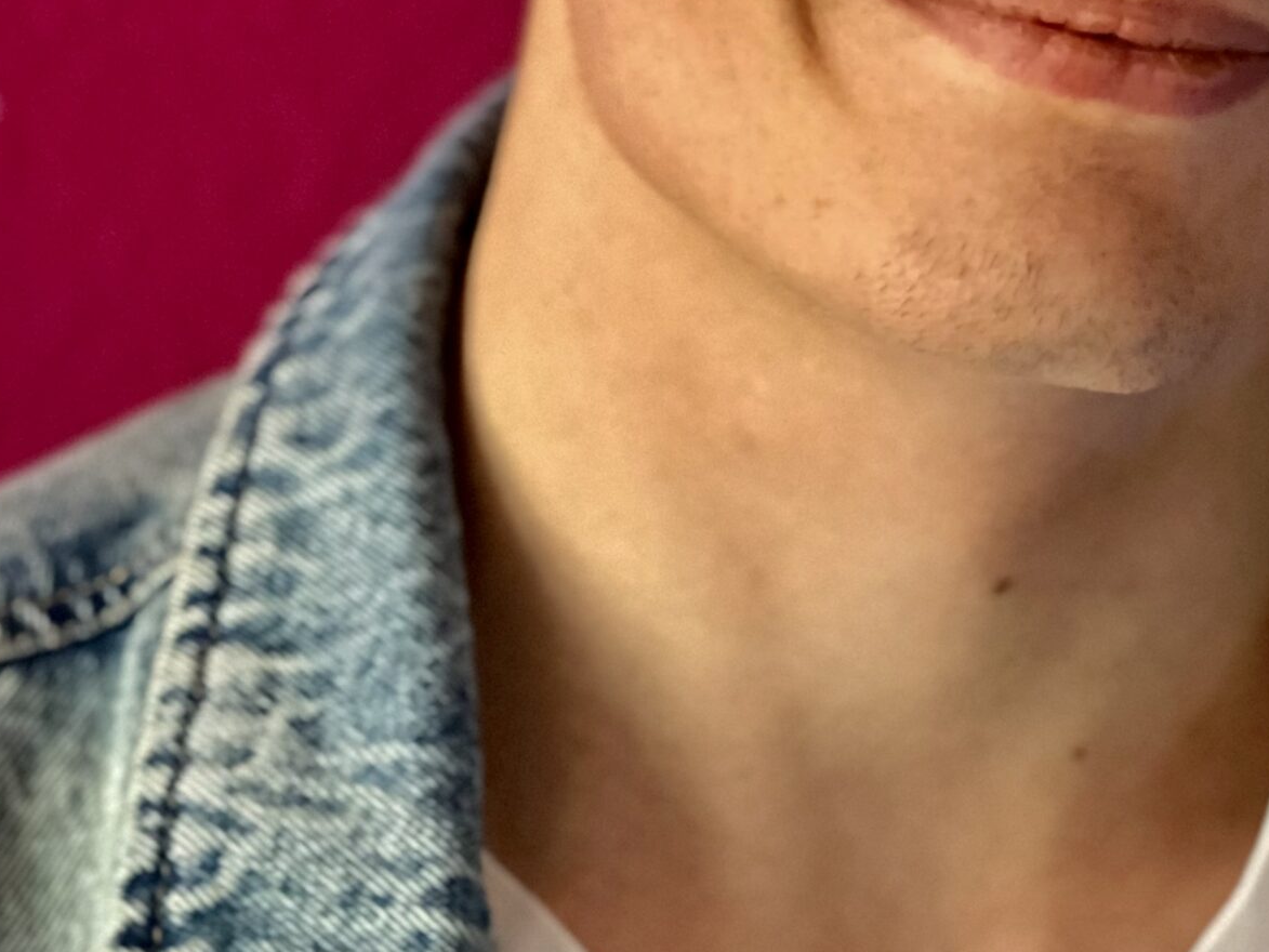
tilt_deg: -8.4
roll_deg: +1.0
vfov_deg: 8.7
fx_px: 6159
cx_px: 1023
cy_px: -372
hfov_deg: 11.7
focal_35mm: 168
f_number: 2.8
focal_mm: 9
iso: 1000
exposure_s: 1/14
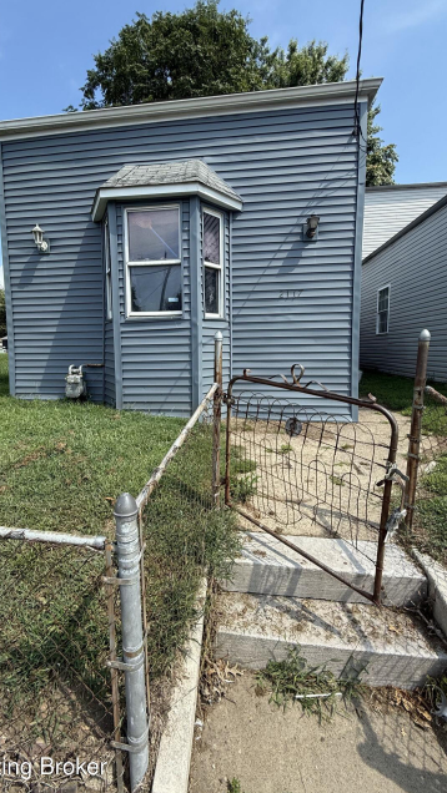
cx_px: 200
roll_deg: +0.2
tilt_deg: -5.9
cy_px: 388
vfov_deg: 99.3
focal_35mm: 16
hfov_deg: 66.9
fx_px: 337
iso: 50
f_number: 2.2
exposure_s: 1/1087
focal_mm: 2.22
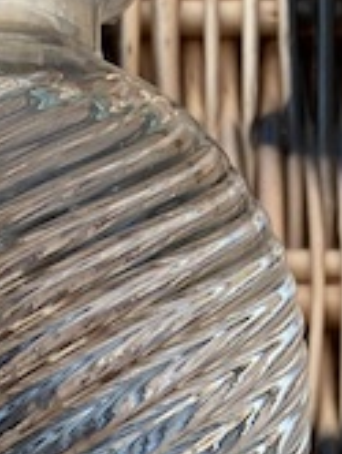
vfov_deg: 14.2
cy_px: 769
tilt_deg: +4.7
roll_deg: +1.2
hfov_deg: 11.9
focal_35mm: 125
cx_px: 79
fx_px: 1642
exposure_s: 1/121
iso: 100
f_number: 1.8
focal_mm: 4.25
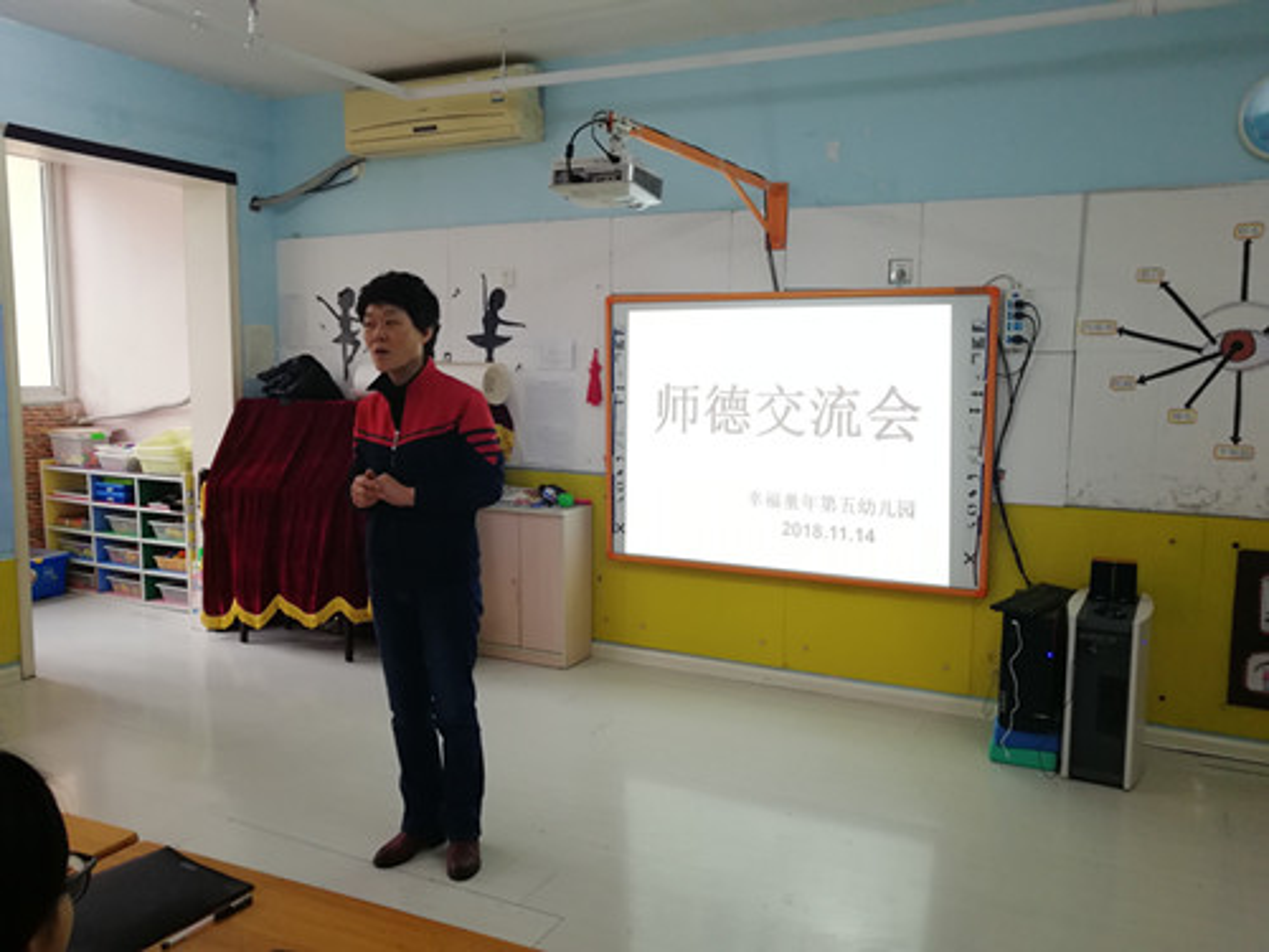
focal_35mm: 27
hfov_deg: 65.3
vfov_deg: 51.4
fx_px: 990
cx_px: 634
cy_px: 476
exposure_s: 1/40
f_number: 1.8
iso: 160
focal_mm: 3.83
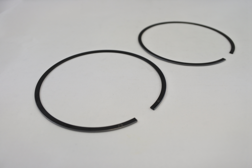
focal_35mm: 29
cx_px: 126
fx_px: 203
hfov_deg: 63.7
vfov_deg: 45.0
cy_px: 84
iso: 280
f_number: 3.8
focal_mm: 11
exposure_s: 1/250
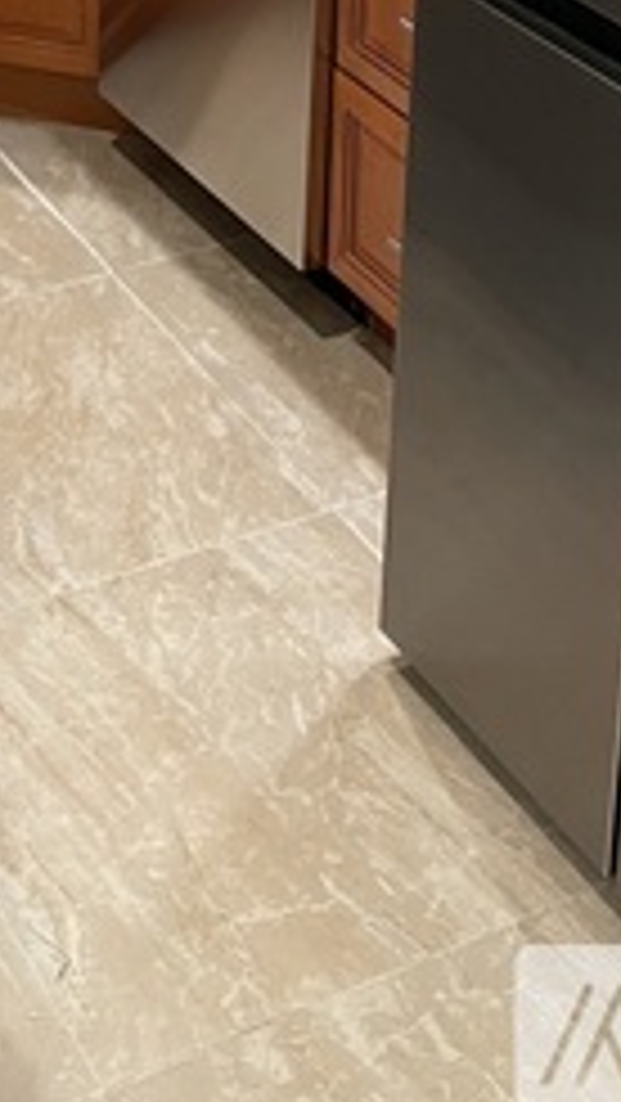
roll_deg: -1.6
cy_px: -376
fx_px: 2252
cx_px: 117
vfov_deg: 23.8
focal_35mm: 77
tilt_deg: -14.4
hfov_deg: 15.6
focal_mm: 4.2
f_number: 1.6
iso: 250
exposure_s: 1/60
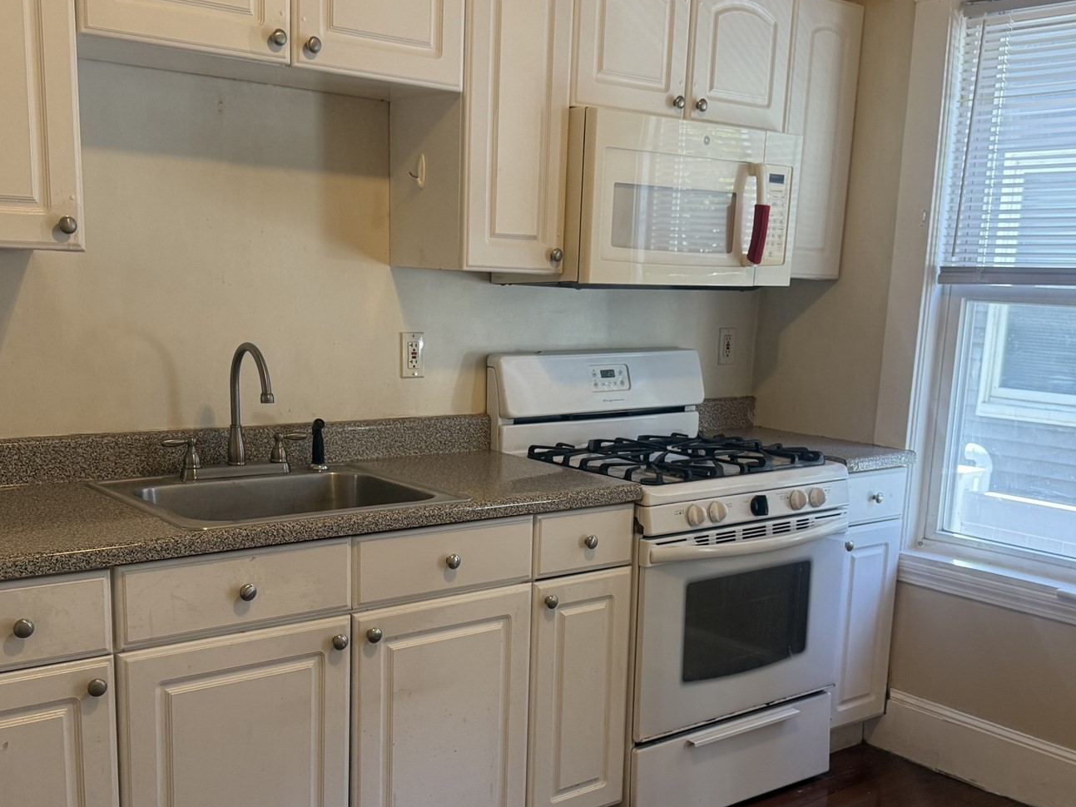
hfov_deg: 49.0
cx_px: 546
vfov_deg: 37.4
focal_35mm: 38
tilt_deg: -12.0
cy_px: 522
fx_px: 1181
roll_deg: -1.8
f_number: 1.78
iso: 200
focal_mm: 6.76
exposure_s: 1/120
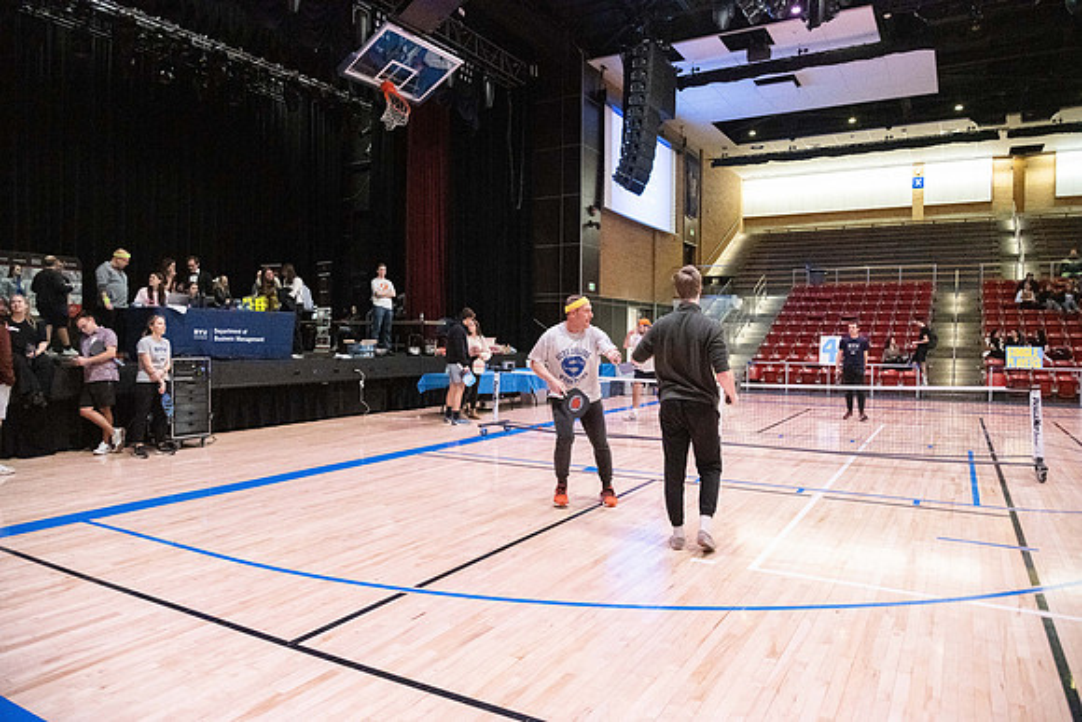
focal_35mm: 24
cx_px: 541
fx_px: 721
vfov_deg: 53.2
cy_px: 361
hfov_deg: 73.7
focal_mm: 24
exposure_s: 1/500
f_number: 4
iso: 8000
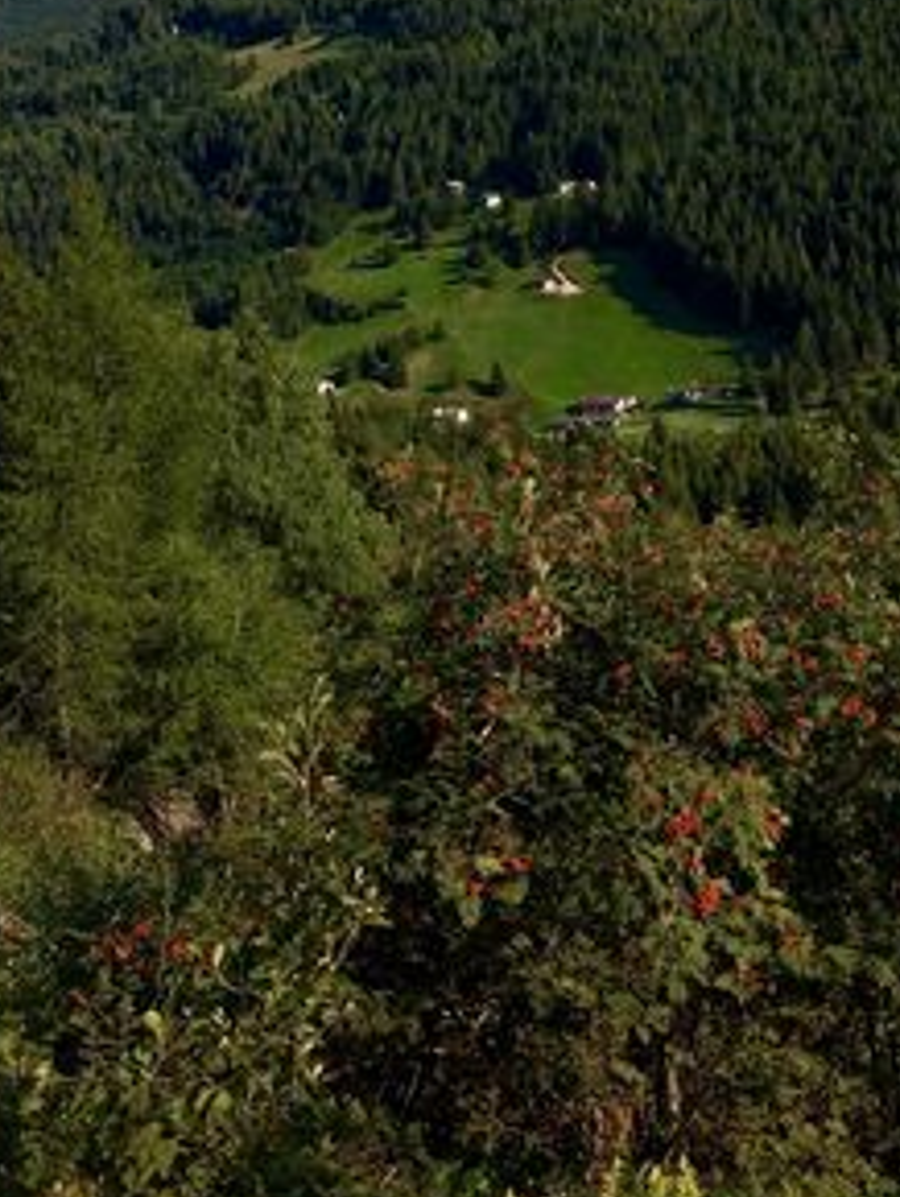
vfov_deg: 30.7
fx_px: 2077
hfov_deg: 24.4
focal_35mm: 60
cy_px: 116
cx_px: 471
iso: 25
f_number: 2.2
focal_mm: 4.15
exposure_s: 1/1012
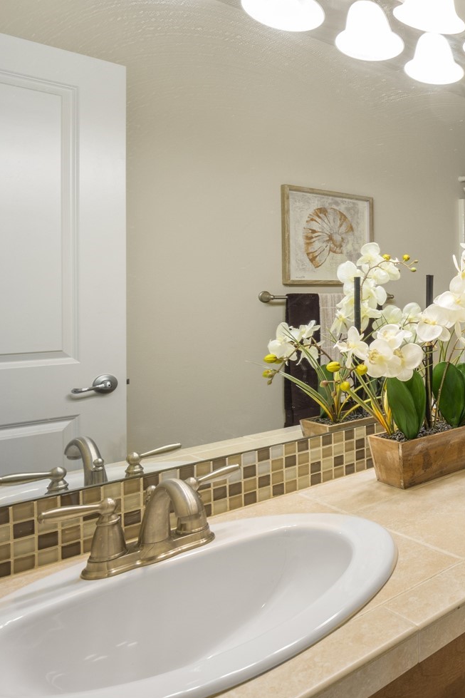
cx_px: 581
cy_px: 323
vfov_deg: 69.3
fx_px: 504
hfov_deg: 36.1
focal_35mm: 26
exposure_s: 1/1.25
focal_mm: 10
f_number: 10
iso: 100
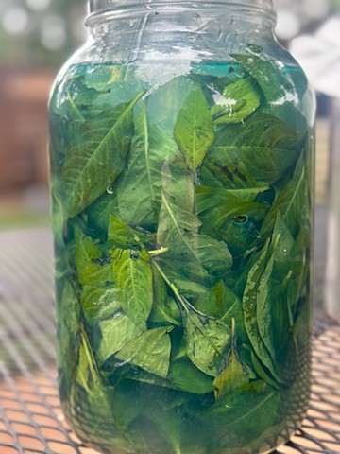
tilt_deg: -8.1
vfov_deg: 39.7
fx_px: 629
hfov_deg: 30.3
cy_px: 227
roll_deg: -1.0
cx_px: 170
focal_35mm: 48
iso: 100
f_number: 1.8
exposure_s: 1/121
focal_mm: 6.9
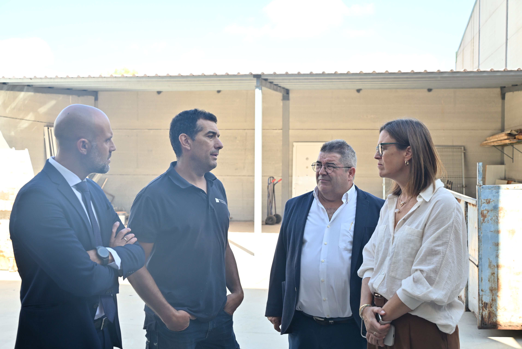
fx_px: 624
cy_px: 174
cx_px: 261
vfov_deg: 31.2
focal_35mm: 43
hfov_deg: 45.4
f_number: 5.6
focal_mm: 43
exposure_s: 1/250
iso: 280
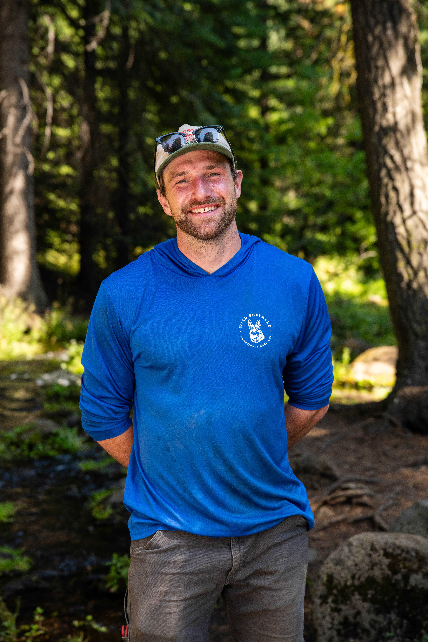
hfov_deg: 21.6
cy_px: 321
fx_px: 1123
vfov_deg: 31.9
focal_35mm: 63
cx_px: 214
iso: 200
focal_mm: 63
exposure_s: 1/320
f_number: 5
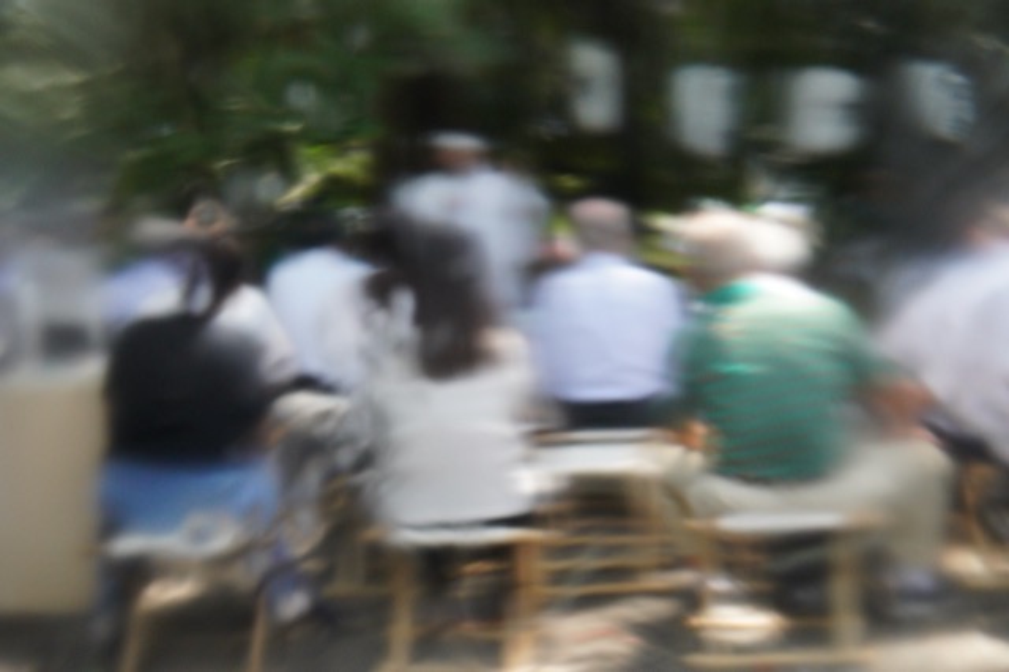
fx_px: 1373
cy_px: 336
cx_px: 504
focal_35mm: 49
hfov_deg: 40.4
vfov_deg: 27.5
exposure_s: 1/640
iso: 2000
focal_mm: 33
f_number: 5.6
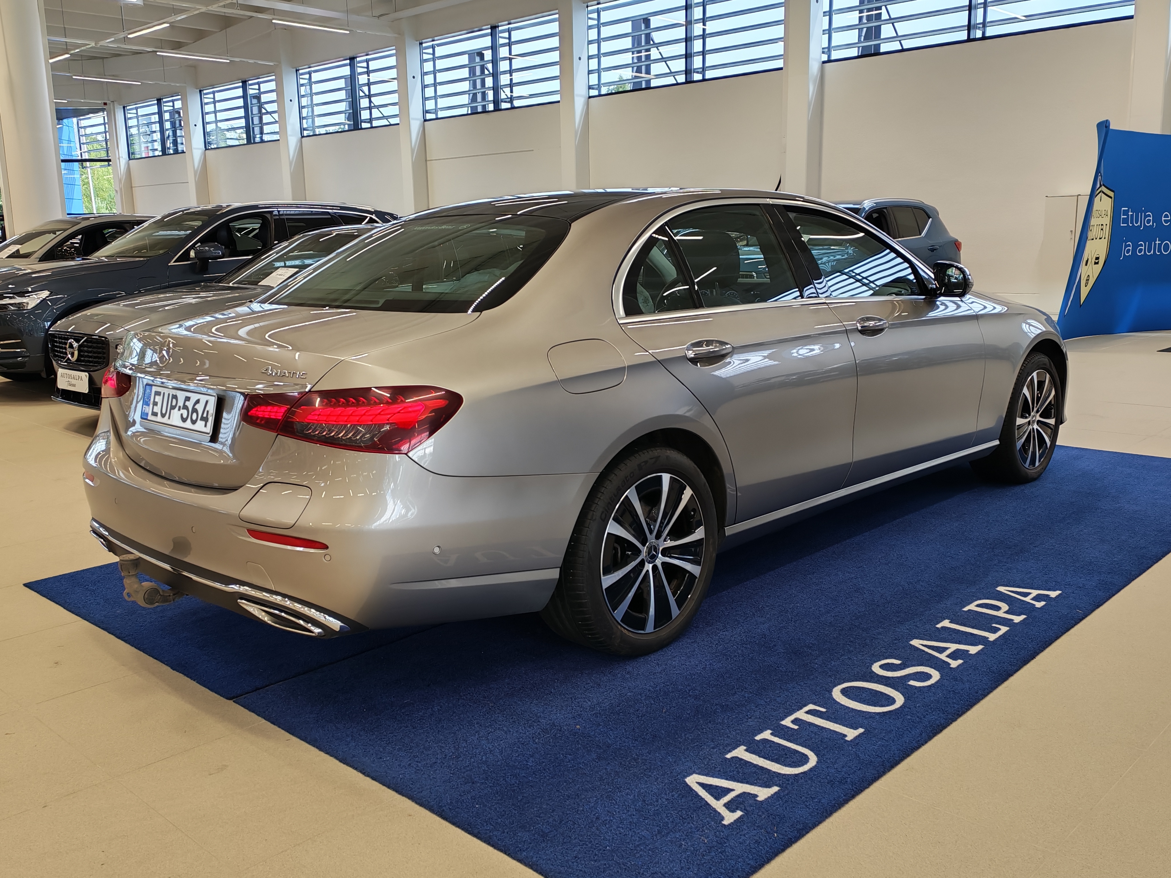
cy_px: 439
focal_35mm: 32
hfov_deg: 56.8
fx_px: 1083
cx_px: 586
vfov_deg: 44.2
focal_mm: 6.12
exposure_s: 1/100
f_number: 1.9
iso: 94
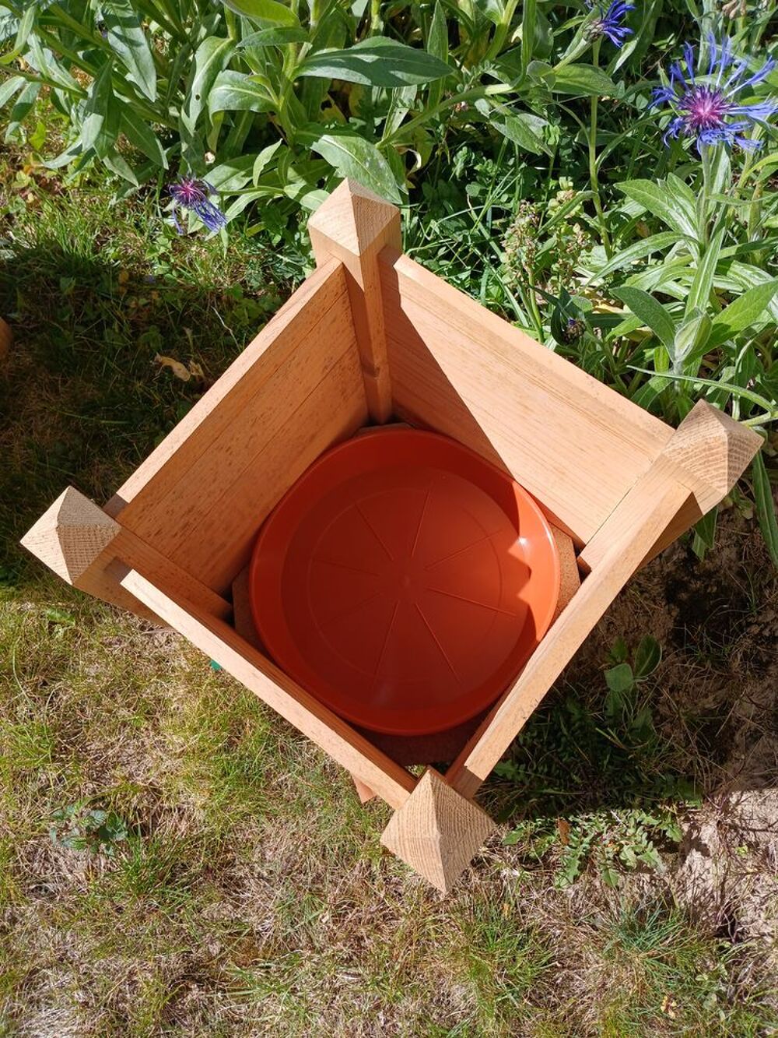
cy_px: 519
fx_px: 779
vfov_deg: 67.3
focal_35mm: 26
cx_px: 389
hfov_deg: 53.1
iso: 20
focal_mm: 3.98
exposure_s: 1/498
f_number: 1.8
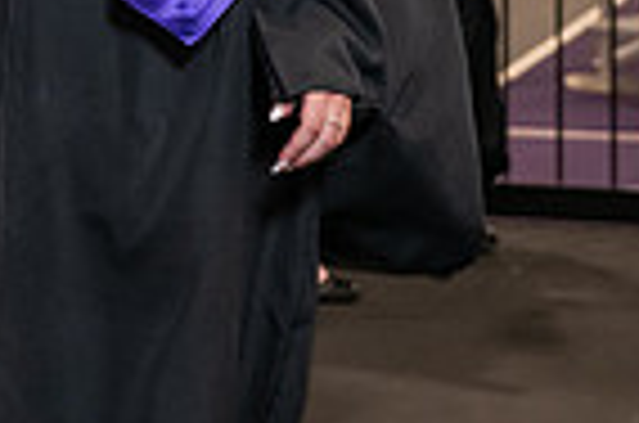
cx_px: -432
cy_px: -425
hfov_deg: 7.9
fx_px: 4498
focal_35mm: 254
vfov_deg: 5.3
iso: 2000
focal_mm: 62
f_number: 5
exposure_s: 1/125
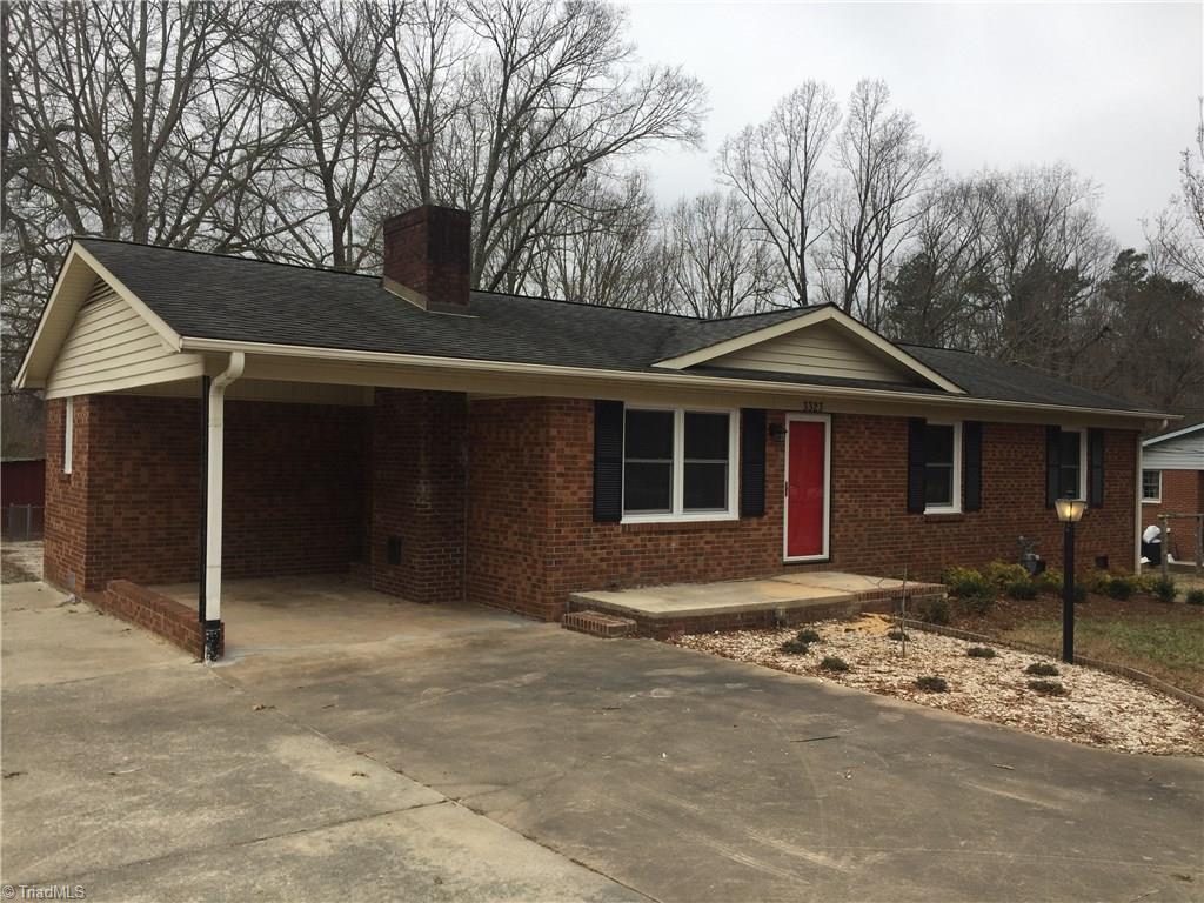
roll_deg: -0.8
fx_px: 1009
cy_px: 452
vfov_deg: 48.2
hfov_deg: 61.7
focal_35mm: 29
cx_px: 602
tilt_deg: +0.0
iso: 32
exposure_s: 1/694
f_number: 2.2
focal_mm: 4.15
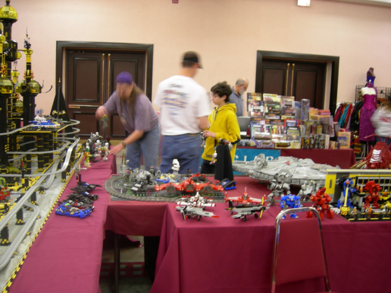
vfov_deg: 39.7
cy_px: 146
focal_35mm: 36
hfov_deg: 51.4
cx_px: 196
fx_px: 407
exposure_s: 1/4
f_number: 2.7
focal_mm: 7.5
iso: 76
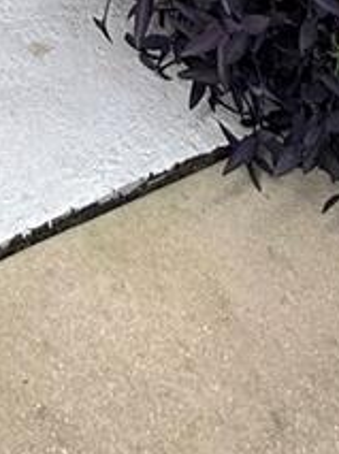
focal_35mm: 79
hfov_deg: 17.1
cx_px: -139
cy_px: -735
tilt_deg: -2.0
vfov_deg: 13.6
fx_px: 1035
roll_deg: -1.9
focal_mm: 2.22
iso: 50
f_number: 2.2
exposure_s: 1/214
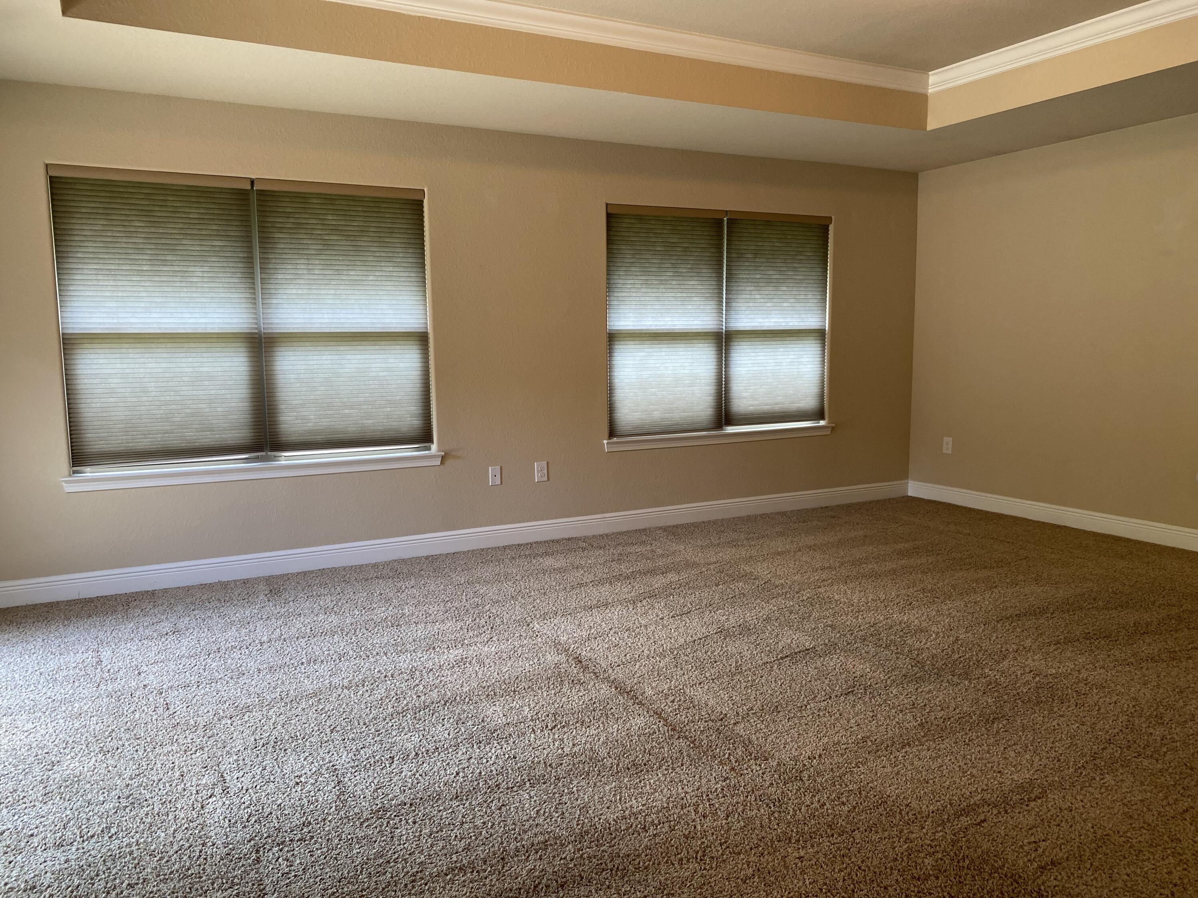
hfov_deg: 67.3
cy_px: 449
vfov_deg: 53.1
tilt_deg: -5.4
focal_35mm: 26
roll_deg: +0.8
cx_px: 599
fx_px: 900
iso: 125
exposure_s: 1/60
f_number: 1.8
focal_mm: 4.25
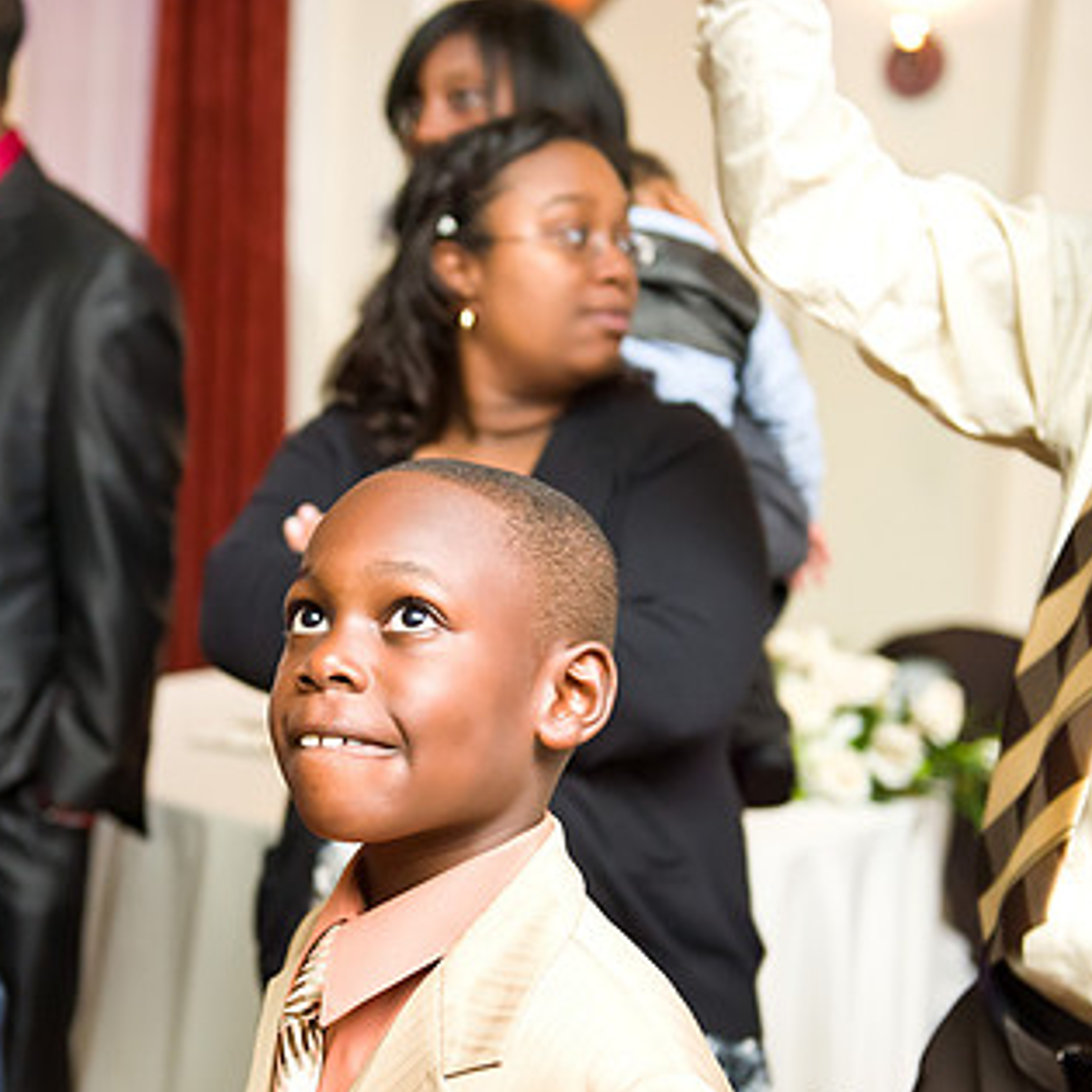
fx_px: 2677
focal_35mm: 75
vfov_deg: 23.0
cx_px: 315
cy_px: 666
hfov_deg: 22.9
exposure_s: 1/125
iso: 3200
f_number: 3.2
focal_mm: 48
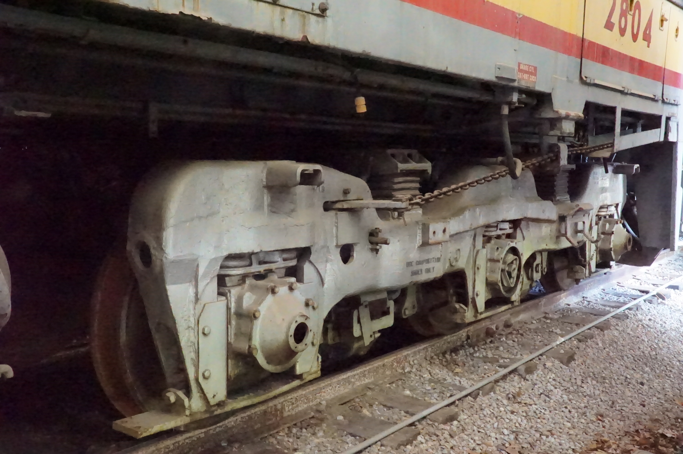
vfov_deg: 34.1
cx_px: 342
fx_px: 739
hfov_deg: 49.6
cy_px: 227
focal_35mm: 39
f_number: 22
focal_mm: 26
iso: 20000
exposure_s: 1/6
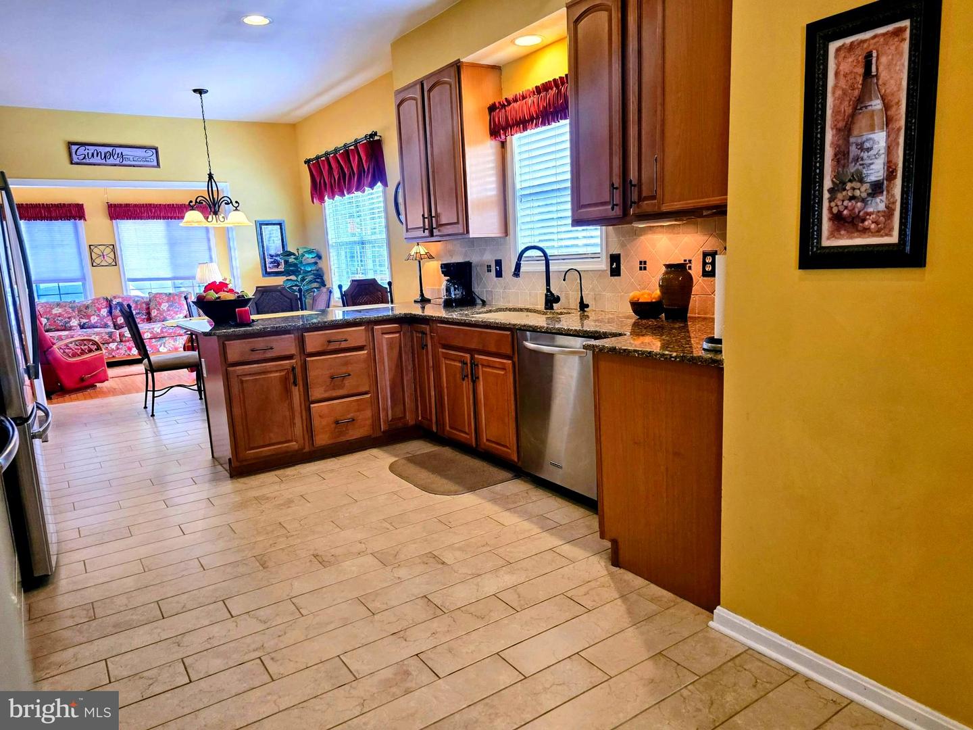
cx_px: 486
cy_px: 365
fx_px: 646
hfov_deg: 73.9
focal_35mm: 23
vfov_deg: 58.9
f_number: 1.7
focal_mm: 6.3
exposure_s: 1/120
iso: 160
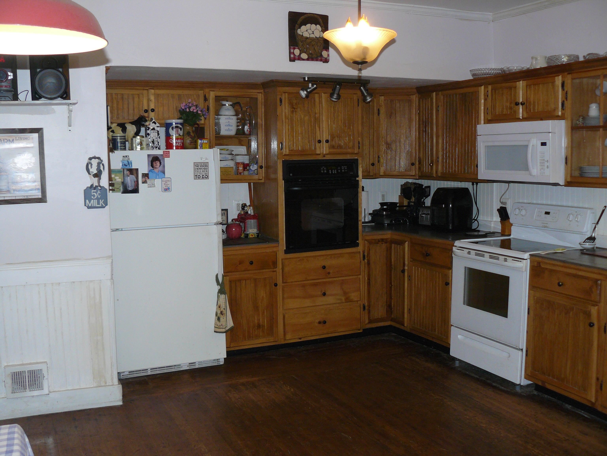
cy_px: 228
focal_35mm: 36
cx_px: 304
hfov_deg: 51.4
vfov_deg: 39.7
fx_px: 631
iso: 160
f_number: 2.8
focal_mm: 6
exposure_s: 1/50
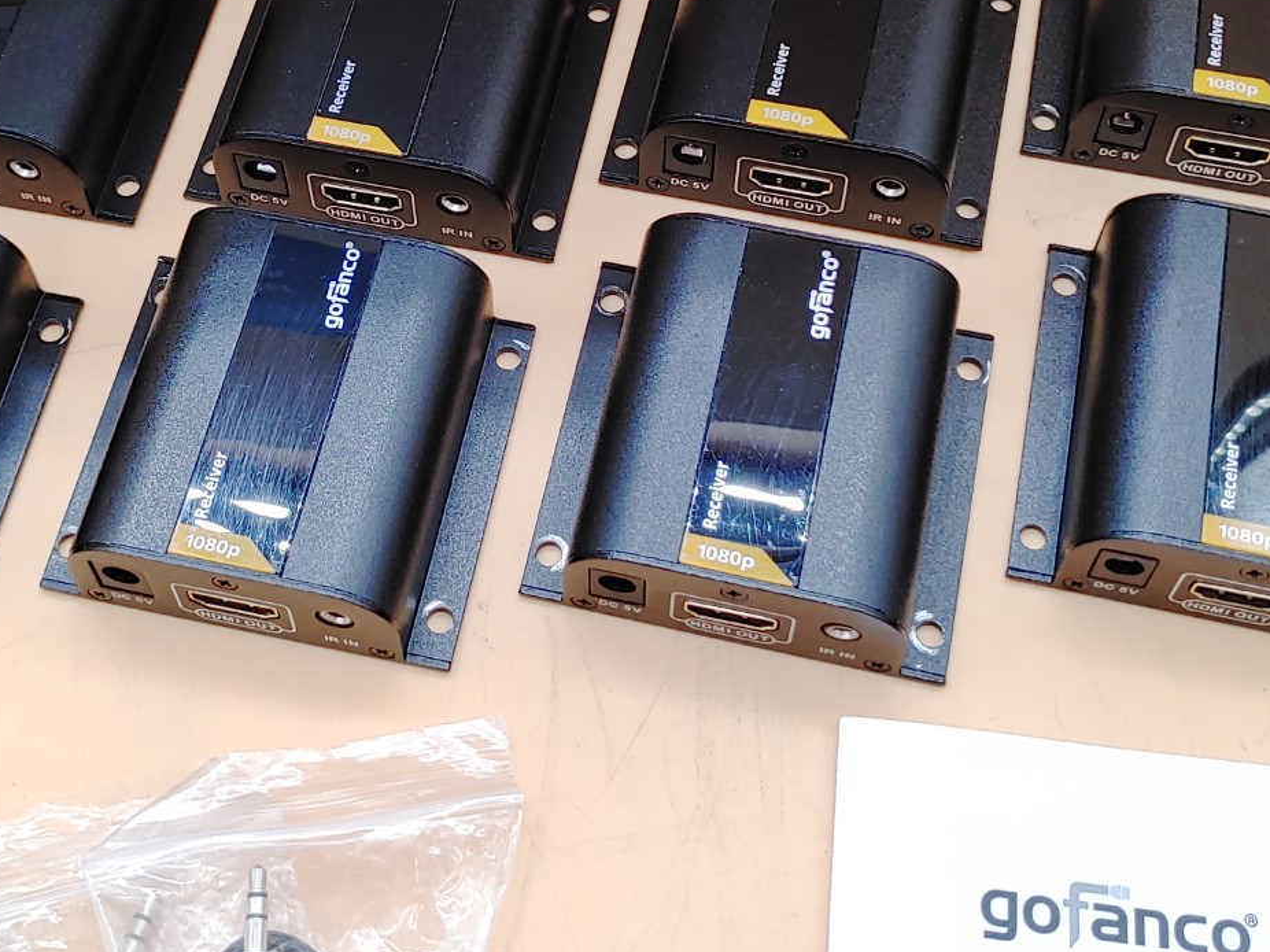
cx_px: 506
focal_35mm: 56
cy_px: 281
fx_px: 2054
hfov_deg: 34.2
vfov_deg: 25.9
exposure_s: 1/74
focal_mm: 4.36
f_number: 1.8
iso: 50
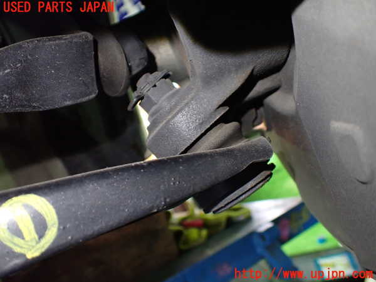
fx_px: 326
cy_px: 141
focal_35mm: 30
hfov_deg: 60.0
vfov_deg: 46.8
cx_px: 188
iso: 800
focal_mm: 5.4
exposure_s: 1/60
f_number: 2.3
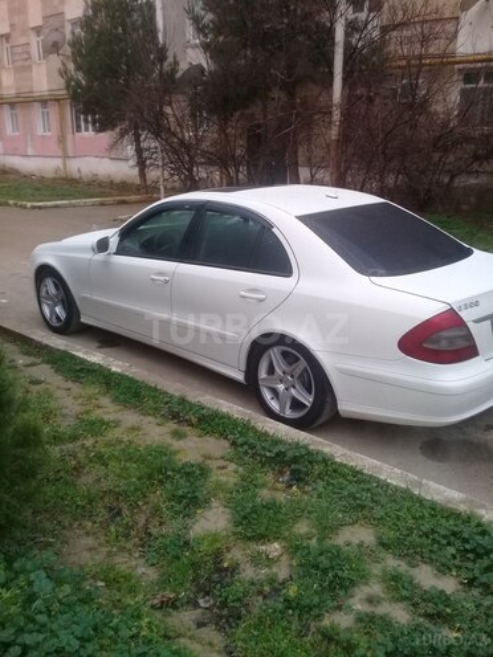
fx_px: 589
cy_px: 328
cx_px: 246
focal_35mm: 31
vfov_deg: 58.4
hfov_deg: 45.4
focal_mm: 3.3
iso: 100
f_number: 2.2
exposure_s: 1/40
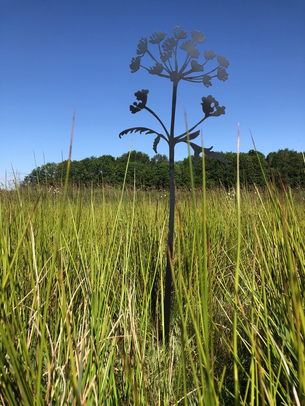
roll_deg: +1.0
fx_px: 341
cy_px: 203
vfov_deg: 61.7
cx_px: 152
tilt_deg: +0.8
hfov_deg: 48.2
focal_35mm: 29
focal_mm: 3.99
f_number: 1.8
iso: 20
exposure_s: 1/1656
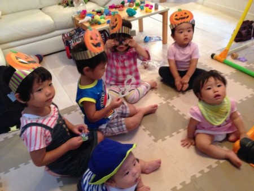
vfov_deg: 43.0
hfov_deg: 55.3
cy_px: 96
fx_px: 242
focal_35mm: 33
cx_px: 127
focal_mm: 4.12
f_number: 2.4
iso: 400
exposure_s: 1/20
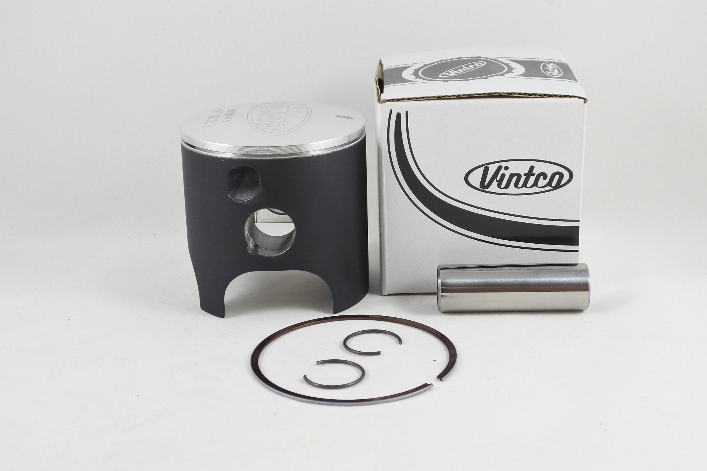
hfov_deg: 48.5
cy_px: 236
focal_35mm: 40
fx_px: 785
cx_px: 354
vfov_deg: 33.4
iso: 500
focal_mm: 15
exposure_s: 1/125
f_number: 4.2
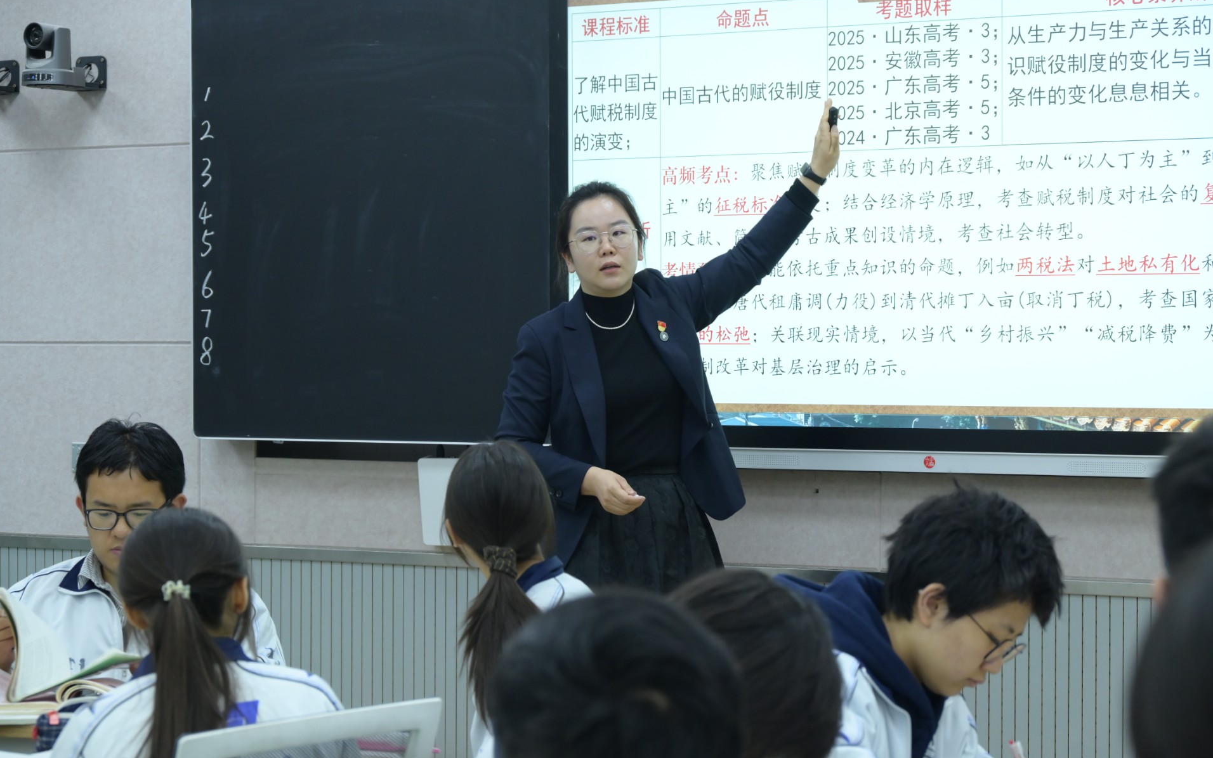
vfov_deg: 14.8
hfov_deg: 23.6
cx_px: 605
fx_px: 2909
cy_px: 374
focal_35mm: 88
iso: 2000
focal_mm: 86
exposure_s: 1/100
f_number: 6.3
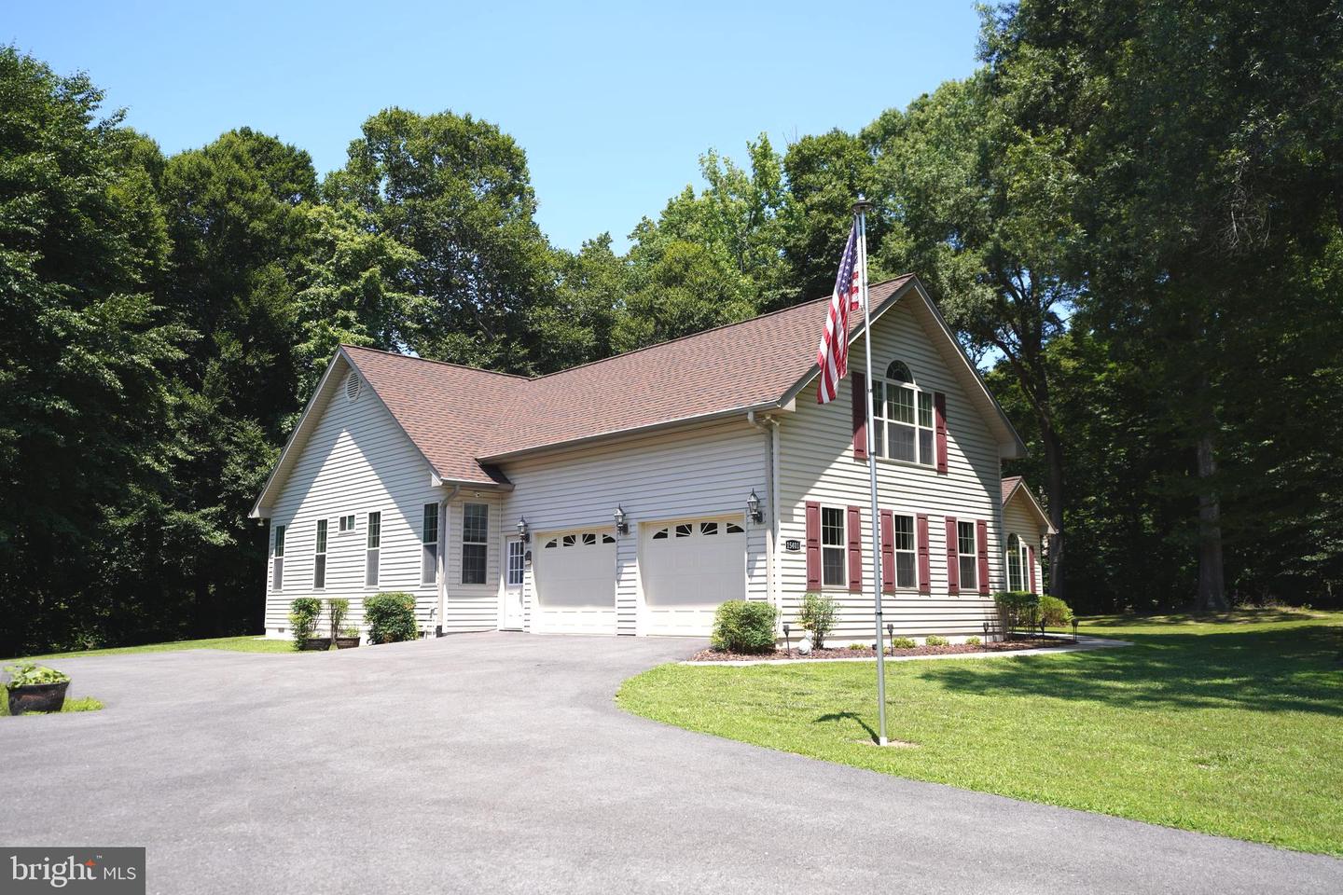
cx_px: 672
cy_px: 448
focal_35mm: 28
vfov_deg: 46.4
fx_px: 1044
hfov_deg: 65.5
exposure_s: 1/500
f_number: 3.5
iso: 64
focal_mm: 28
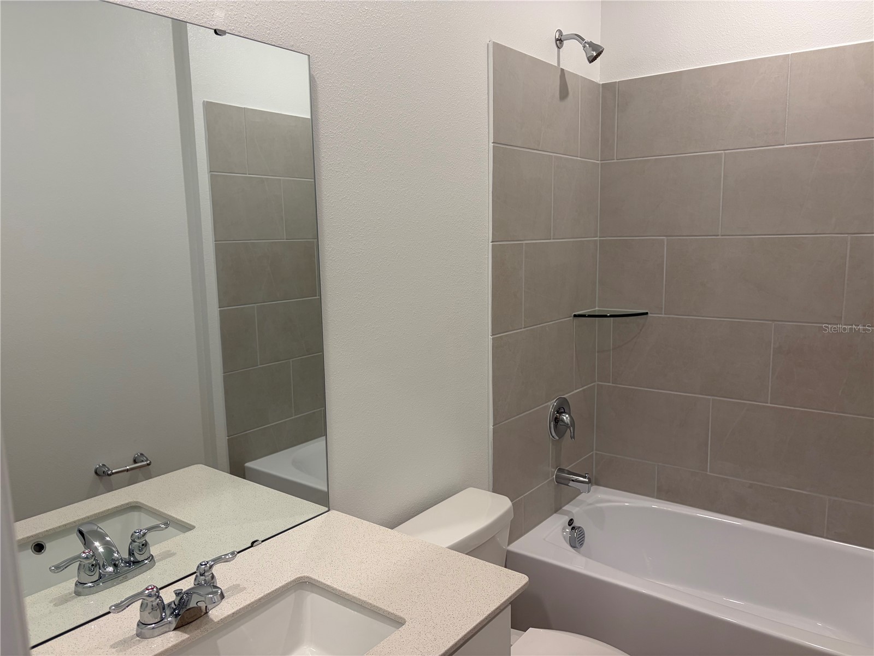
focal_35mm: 26
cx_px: 437
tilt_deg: -8.6
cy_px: 328
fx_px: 656
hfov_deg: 67.3
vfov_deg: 53.1
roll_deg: +1.3
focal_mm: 5.96
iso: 80
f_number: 1.6
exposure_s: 1/120
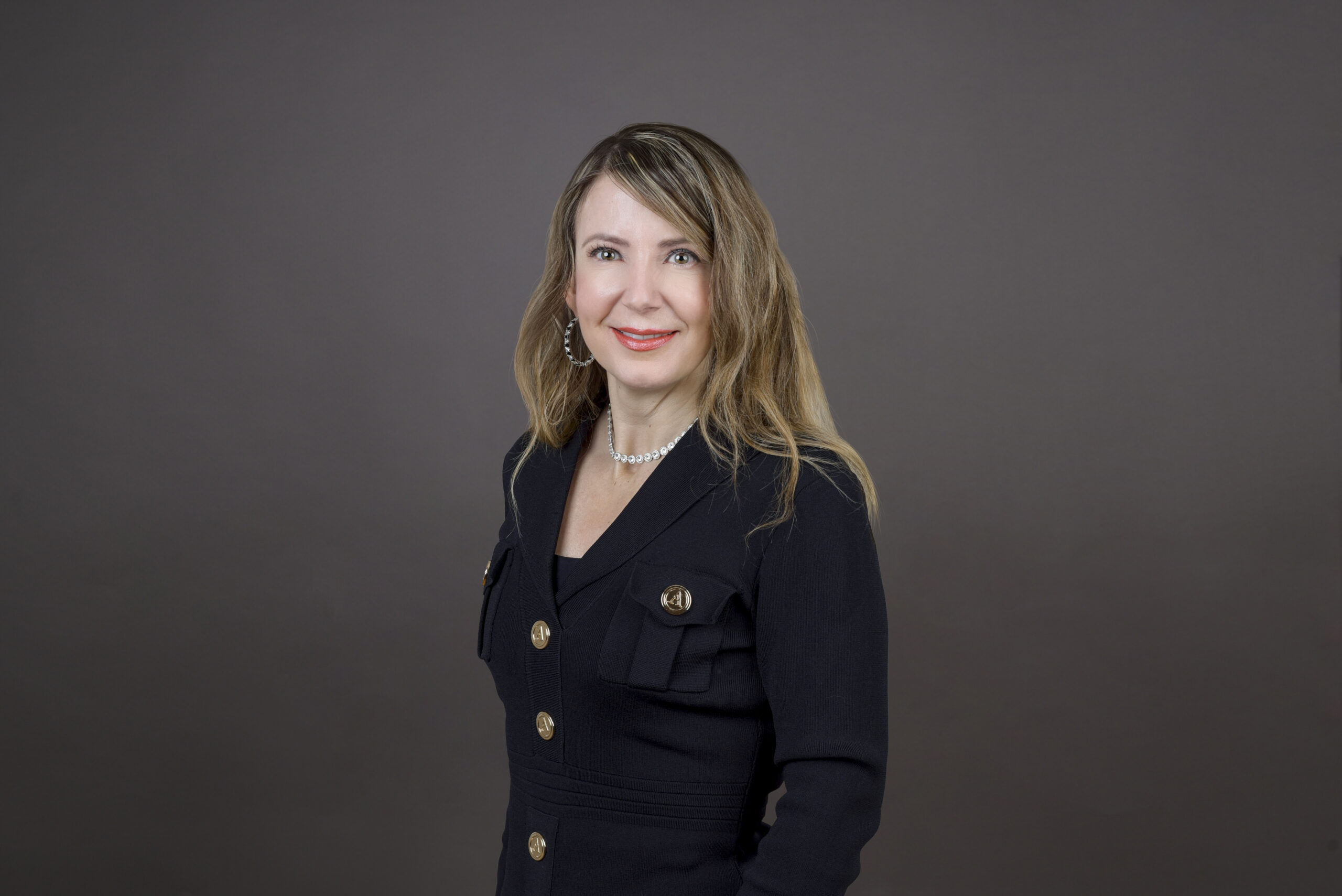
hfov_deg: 47.4
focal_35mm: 41
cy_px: 448
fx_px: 1529
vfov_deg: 32.7
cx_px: 671
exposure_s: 1/160
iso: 100
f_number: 8
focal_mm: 41
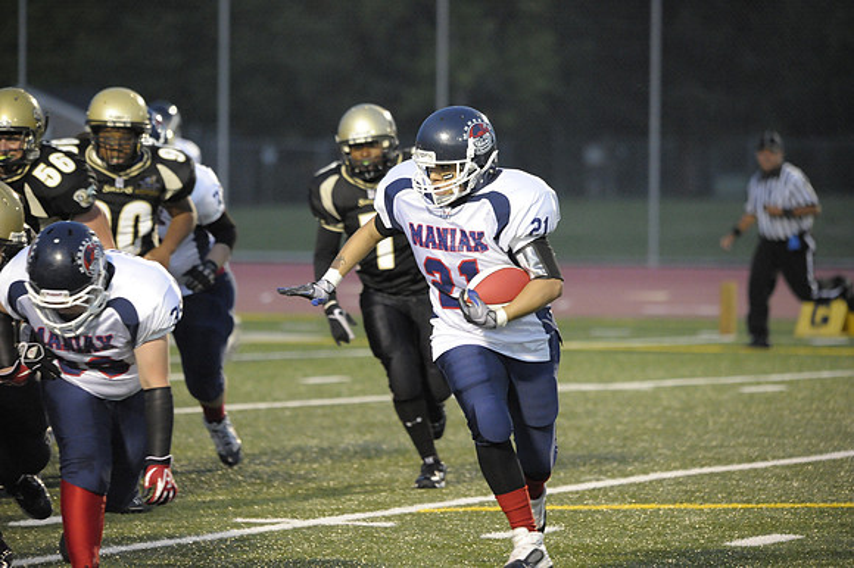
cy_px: 284
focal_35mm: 350
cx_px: 427
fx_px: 8298
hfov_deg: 5.9
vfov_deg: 3.9
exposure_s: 1/640
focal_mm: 350
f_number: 6
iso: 12800
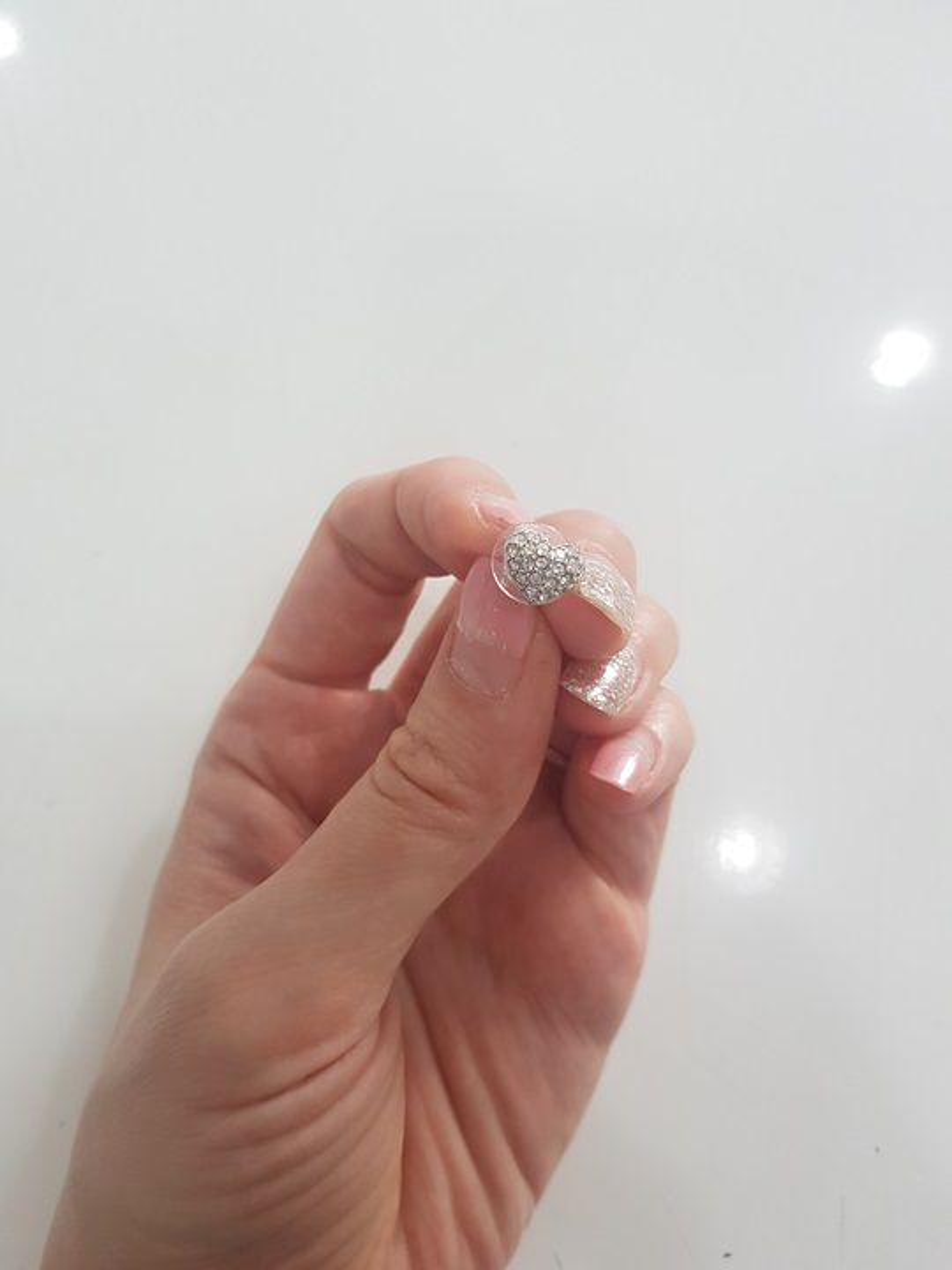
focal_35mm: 26
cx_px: 476
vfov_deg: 67.3
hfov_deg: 53.1
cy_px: 635
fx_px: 953
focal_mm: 4.2
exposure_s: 1/60
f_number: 1.7
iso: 100
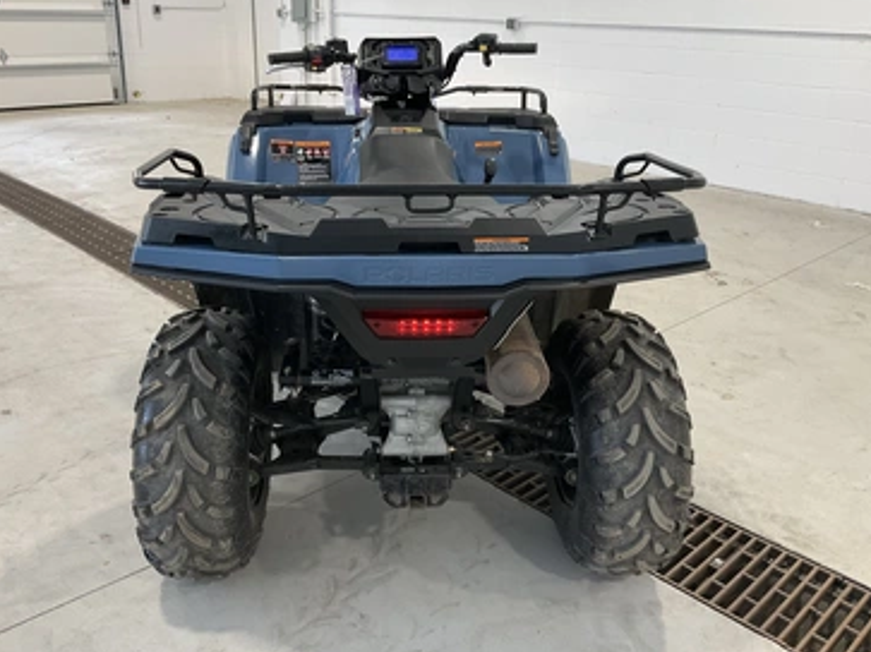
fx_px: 805
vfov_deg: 44.1
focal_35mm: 32
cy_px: 314
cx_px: 418
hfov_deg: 56.8
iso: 64
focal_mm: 3
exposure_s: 1/96
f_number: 1.8
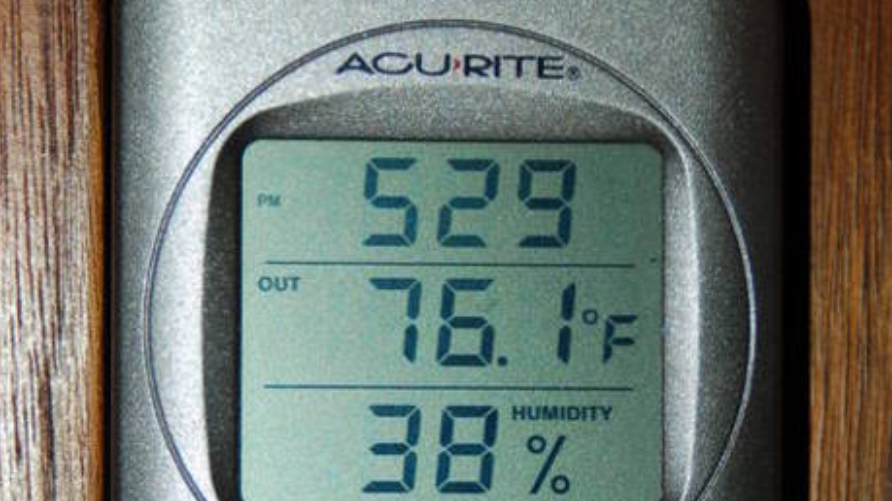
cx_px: 483
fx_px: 4067
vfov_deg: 7.0
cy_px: 447
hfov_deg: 12.5
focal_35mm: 172
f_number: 5.6
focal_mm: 62
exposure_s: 1/125
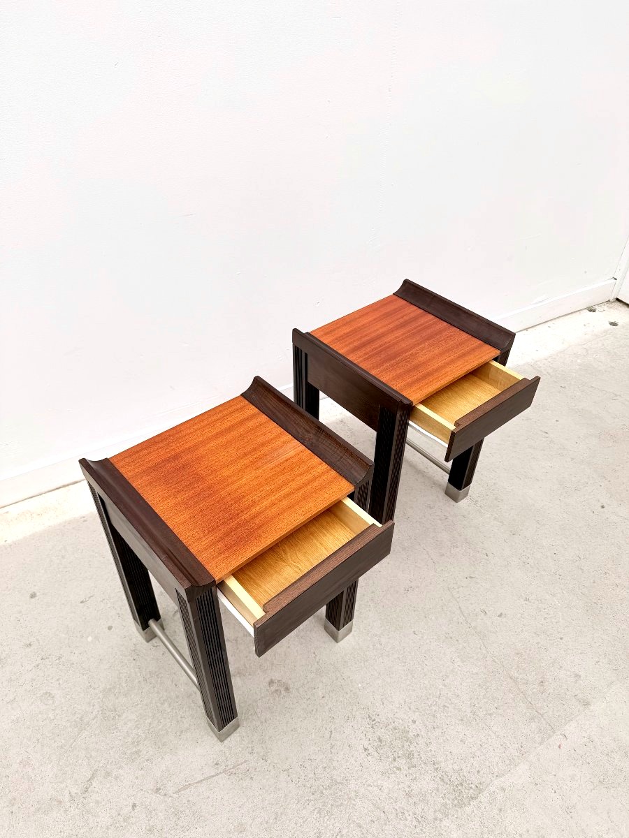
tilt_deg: -41.8
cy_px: 419
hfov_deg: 56.8
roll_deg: -2.5
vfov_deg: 71.6
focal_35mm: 24
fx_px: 581
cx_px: 314
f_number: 1.78
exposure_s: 1/1653
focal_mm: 6.76
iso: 80
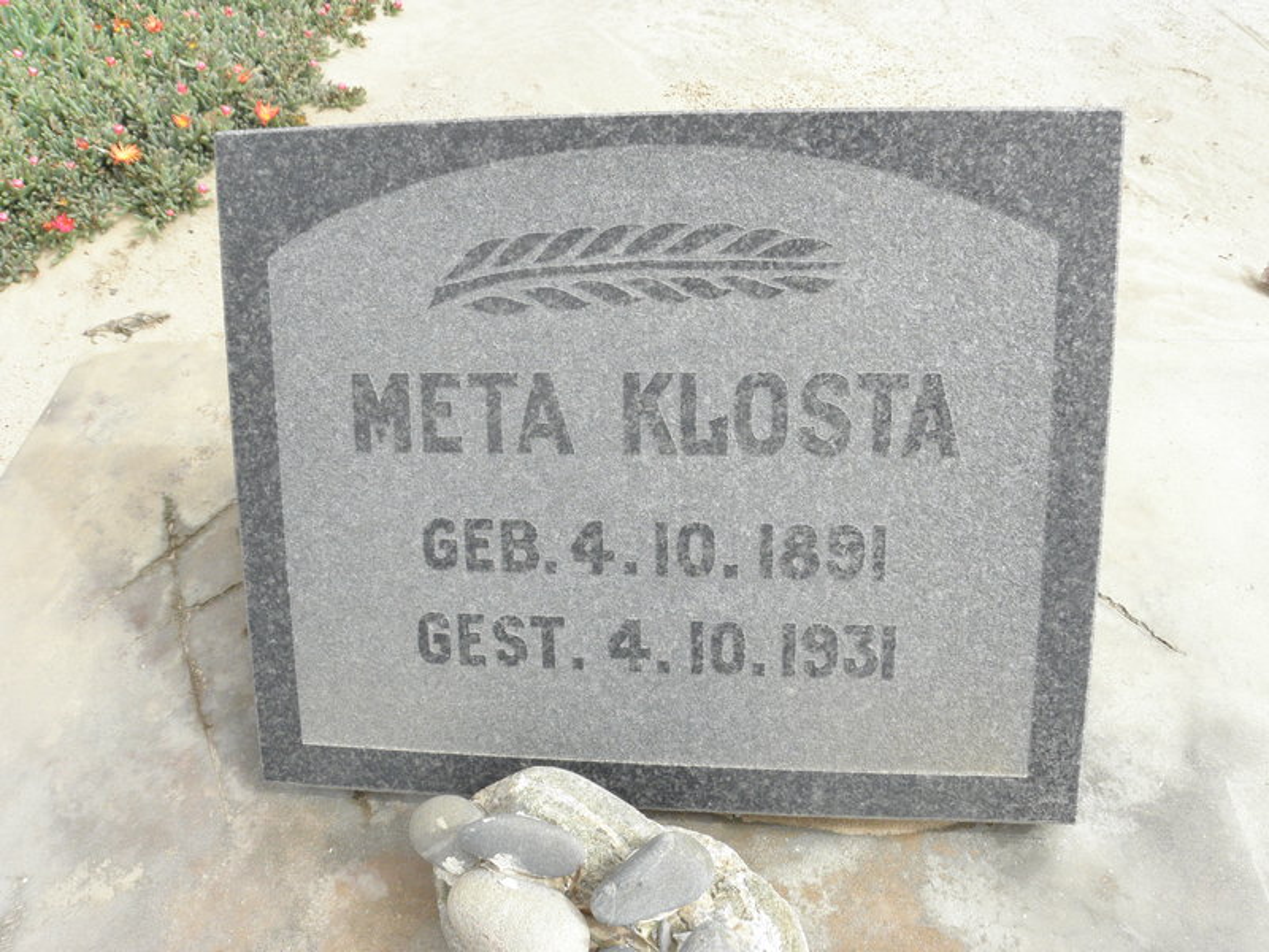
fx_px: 990
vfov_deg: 51.4
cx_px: 634
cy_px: 476
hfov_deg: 65.3
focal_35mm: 27
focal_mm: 4.83
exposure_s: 1/500
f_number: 5.6
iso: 200
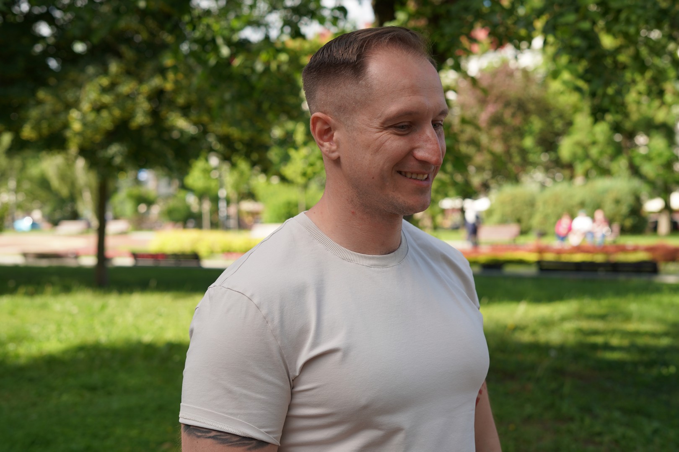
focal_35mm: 50
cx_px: 340
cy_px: 226
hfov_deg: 39.6
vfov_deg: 27.0
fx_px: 943
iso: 100
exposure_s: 1/250
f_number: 4
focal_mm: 50
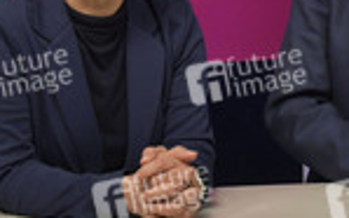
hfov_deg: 18.8
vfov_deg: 12.4
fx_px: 998
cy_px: 19
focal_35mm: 105
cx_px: 418
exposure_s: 1/200
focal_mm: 34
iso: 2500
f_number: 6.3
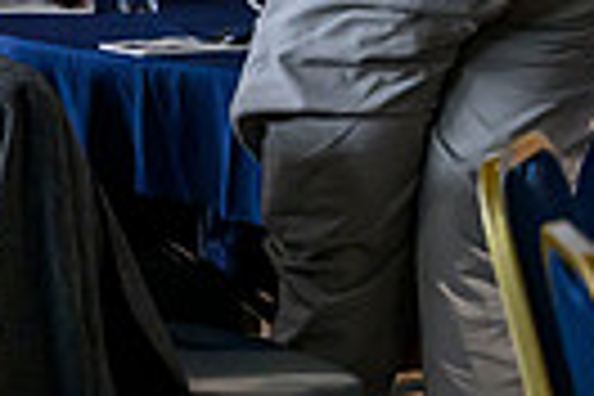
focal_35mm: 328
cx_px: -757
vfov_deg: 4.2
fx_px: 5412
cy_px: -211
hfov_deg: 6.1
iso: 2500
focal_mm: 70
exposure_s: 1/400
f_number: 3.2
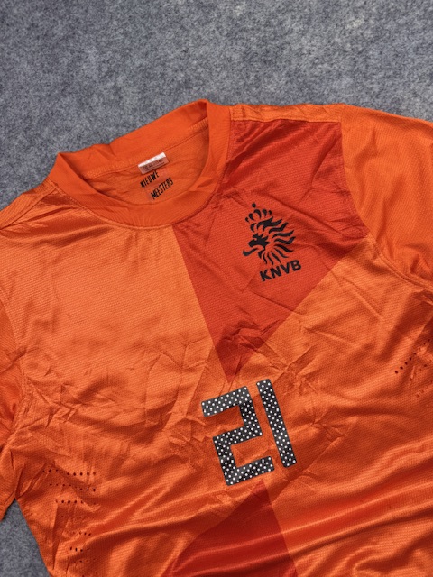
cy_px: 288
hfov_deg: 56.8
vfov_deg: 71.6
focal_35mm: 24
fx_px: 400
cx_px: 216
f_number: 1.78
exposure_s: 1/123
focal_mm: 6.76
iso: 50
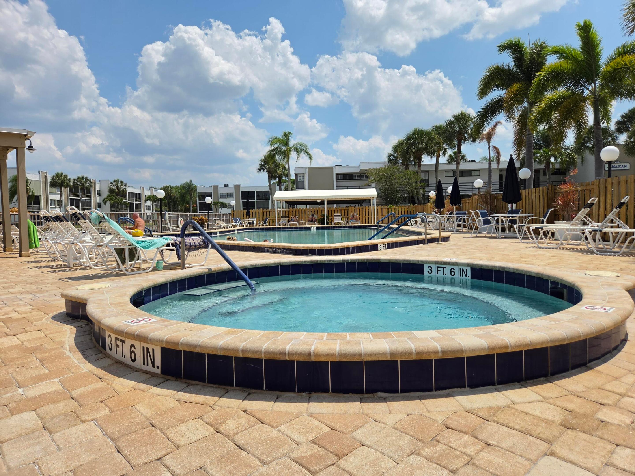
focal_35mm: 23
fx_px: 422
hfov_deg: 73.9
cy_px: 238
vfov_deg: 58.9
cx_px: 318
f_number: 1.8
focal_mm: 5.4
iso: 80
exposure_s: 1/7887
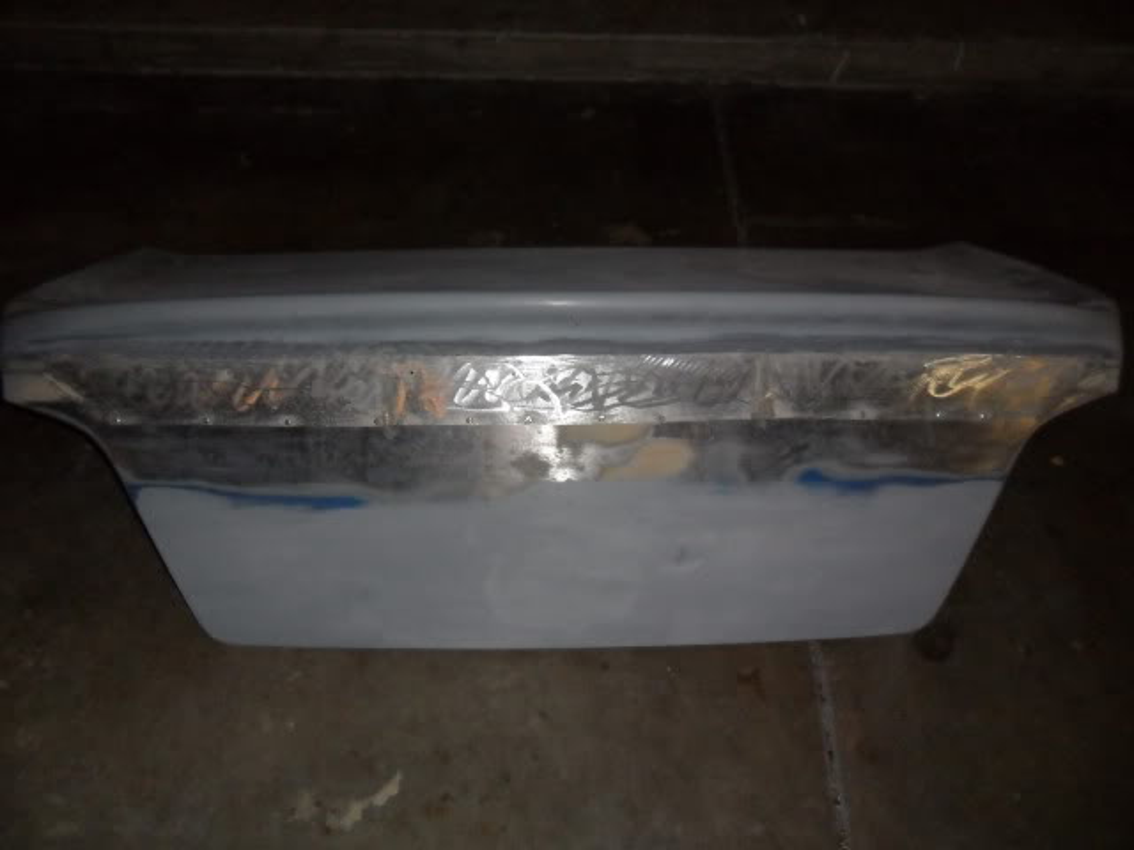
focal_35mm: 27
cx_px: 567
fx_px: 885
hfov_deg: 65.3
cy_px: 425
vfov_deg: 51.4
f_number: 3.5
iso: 400
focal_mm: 4.9
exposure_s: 1/45
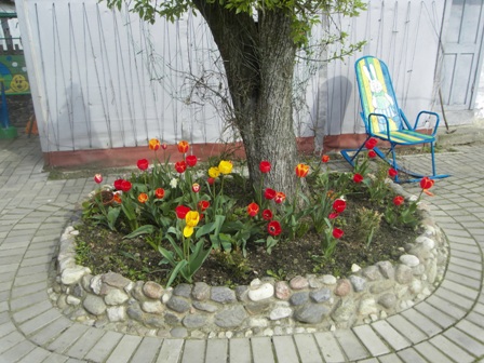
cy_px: 182
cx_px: 242
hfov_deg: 56.8
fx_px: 447
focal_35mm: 32
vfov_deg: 44.2
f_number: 3.4
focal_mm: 5.7
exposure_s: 1/640
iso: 80
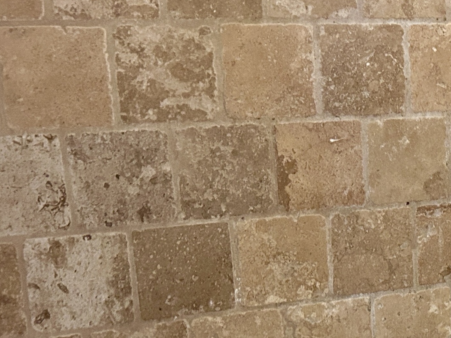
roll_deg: +1.2
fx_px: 977
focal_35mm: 75
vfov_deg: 19.4
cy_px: 286
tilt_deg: -12.6
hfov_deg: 24.3
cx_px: 495
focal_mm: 5.7
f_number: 1.5
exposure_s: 1/40
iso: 400
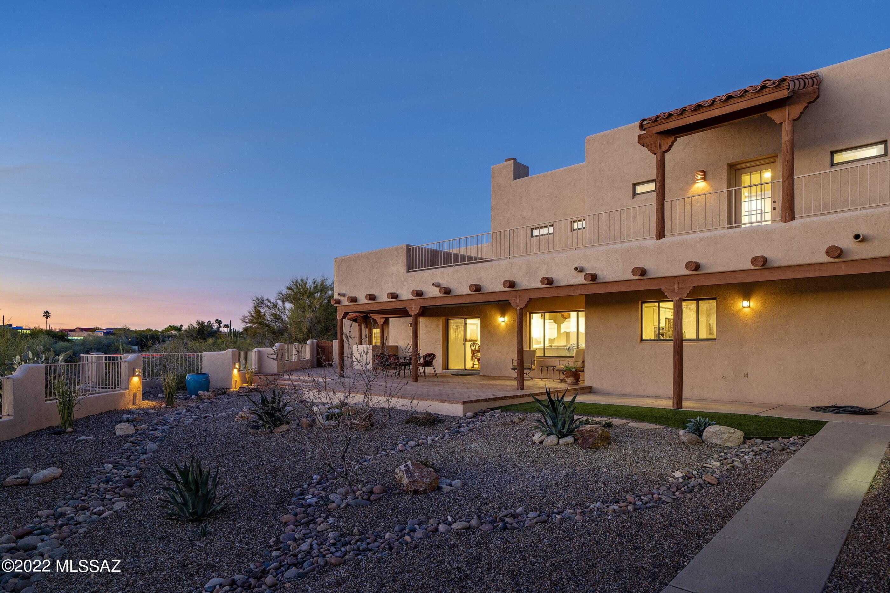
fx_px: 494
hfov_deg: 84.0
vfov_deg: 61.9
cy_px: 296
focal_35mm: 20
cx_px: 445
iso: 100
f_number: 7.1
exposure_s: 2.5
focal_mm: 20
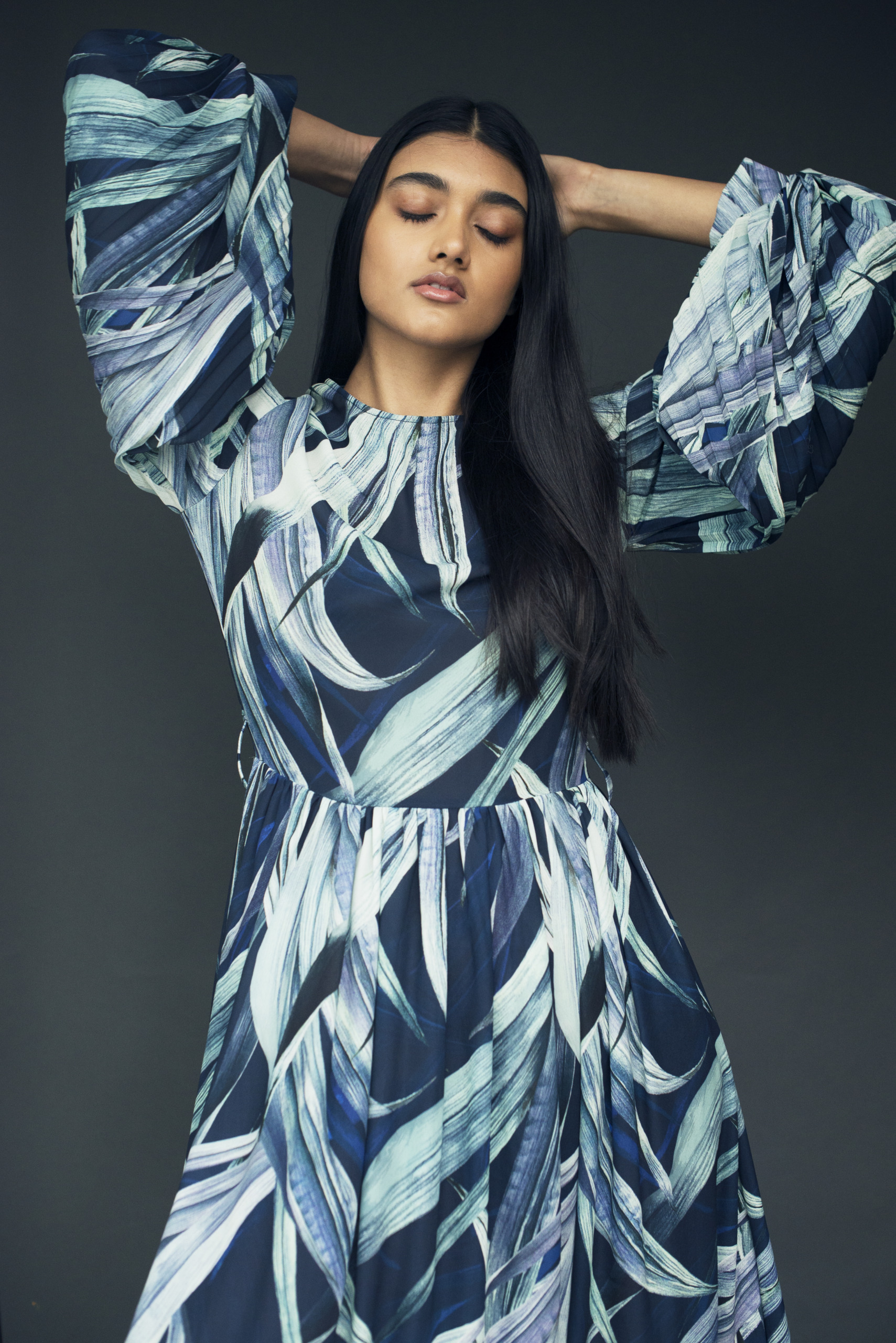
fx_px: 1865
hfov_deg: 27.0
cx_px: 448
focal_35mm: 50
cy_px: 672
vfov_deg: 39.6
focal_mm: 50
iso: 1250
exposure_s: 1/400
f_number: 3.2
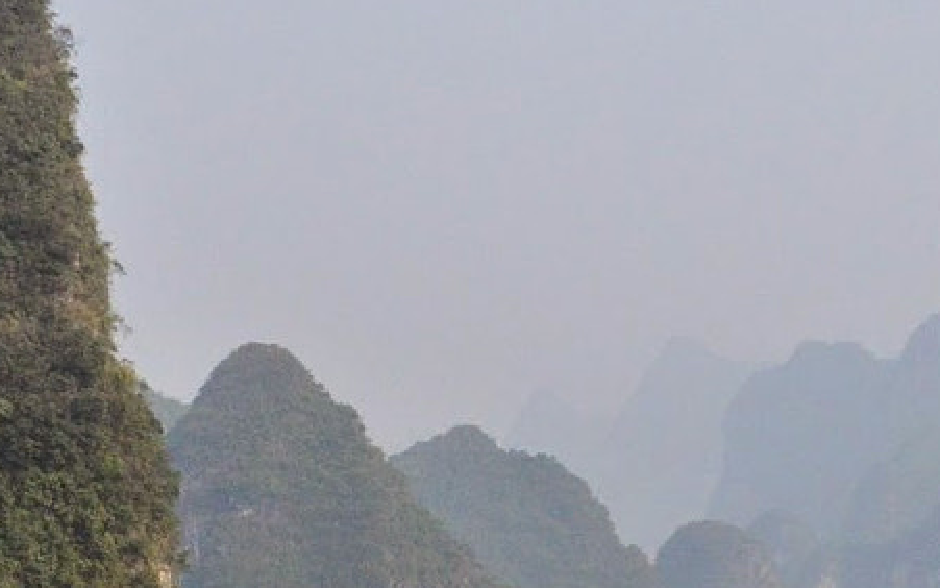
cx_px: 938
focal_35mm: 141
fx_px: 3613
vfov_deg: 9.3
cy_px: 519
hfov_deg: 14.6
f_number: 6.3
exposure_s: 1/2500
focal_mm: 26
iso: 1600
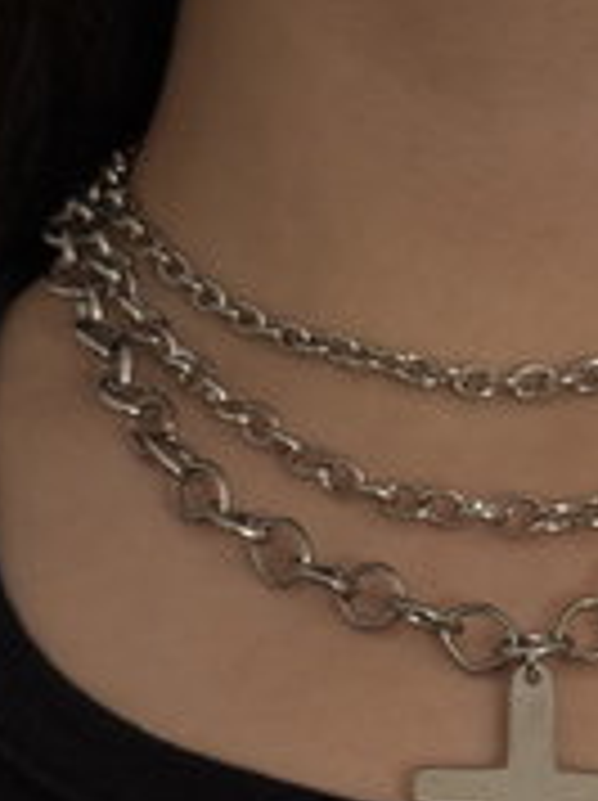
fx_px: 3325
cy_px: 790
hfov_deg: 10.2
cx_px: 544
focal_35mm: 144
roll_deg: -1.0
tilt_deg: -0.4
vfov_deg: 13.5
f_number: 1.78
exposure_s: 1/33
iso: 400
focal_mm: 6.76
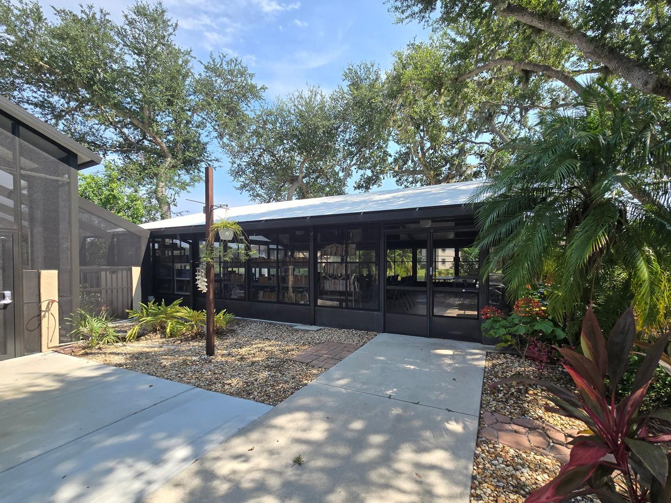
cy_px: 265
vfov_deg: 85.6
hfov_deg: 101.9
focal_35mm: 14
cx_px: 359
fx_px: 271
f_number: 2.2
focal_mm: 2.2
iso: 50
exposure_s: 1/1328
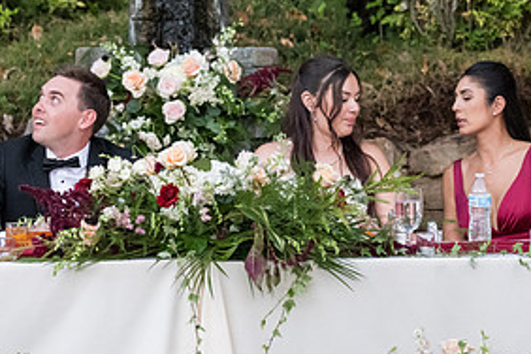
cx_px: 53
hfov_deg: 10.8
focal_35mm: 189
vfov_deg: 7.3
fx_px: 2788
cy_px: 137
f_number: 4
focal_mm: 92
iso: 5000
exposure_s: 1/400
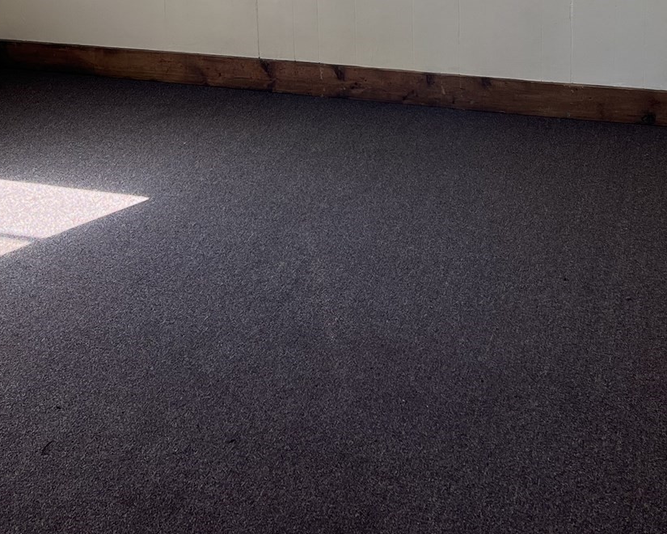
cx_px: 272
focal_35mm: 63
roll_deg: +1.5
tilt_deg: -11.9
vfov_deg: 22.8
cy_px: -53
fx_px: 1244
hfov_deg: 30.0
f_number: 1.5
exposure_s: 1/166
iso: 64
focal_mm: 5.7
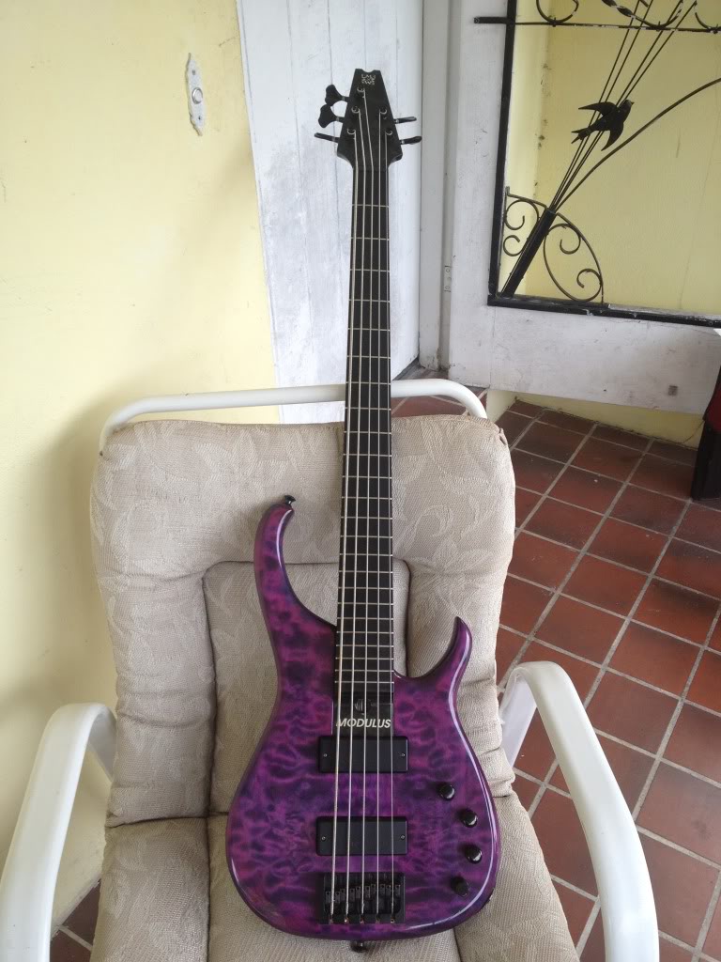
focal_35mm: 35
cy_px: 481
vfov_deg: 52.6
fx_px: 972
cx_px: 360
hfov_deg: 40.7
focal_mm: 4.3
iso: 64
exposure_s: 1/203
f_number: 2.4
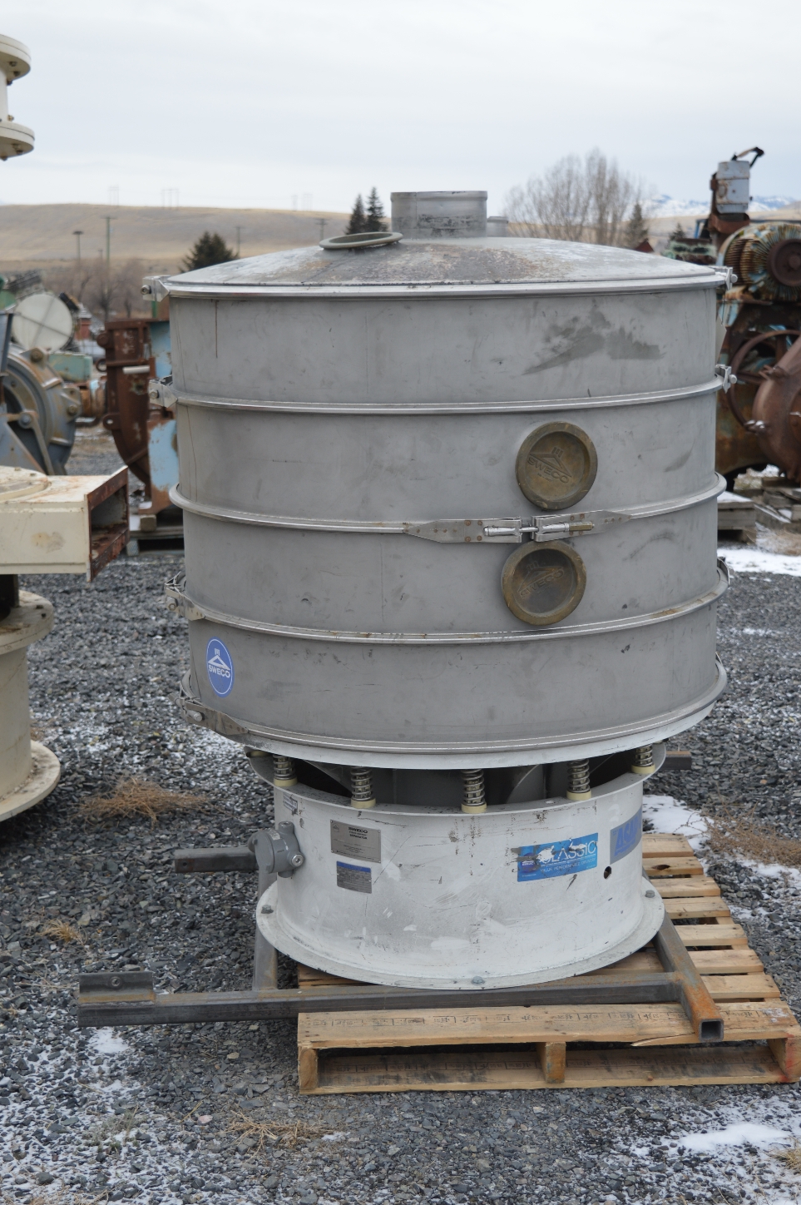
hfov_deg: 24.8
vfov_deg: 36.6
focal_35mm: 55
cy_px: 617
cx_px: 413
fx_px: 1822
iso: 100
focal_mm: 35
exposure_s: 1/125
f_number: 5.6
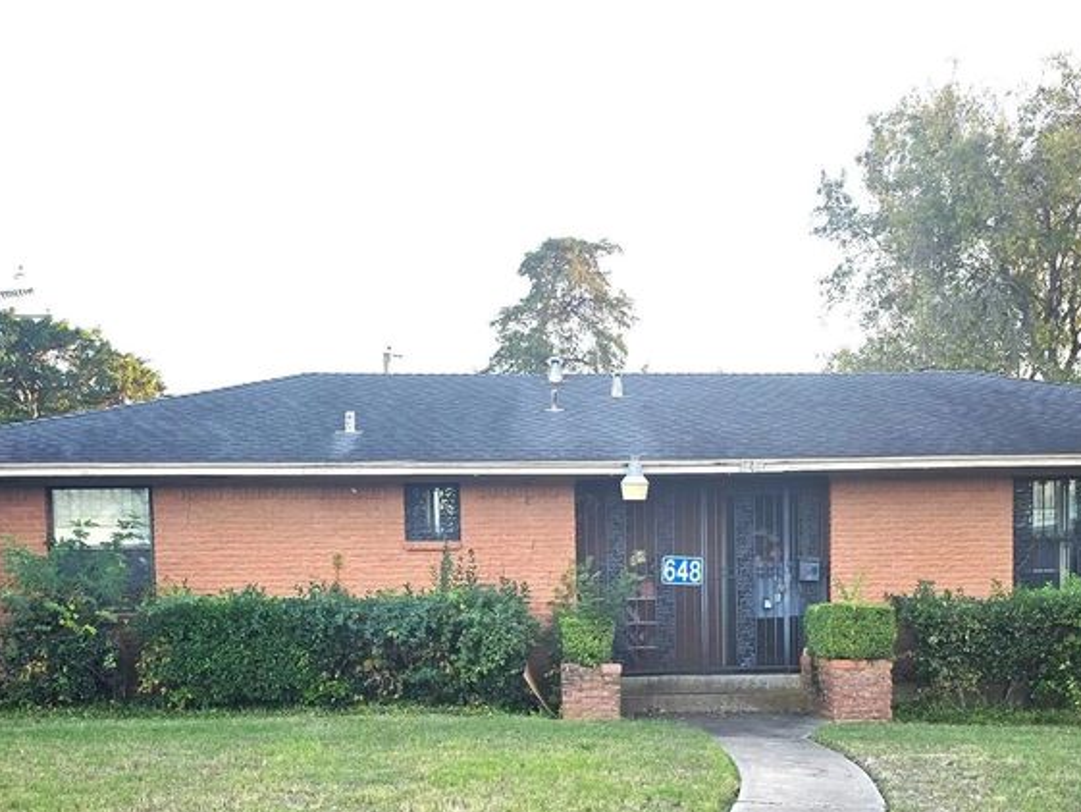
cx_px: 613
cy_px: 689
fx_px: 1312
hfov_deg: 44.7
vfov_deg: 33.0
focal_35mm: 42
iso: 25
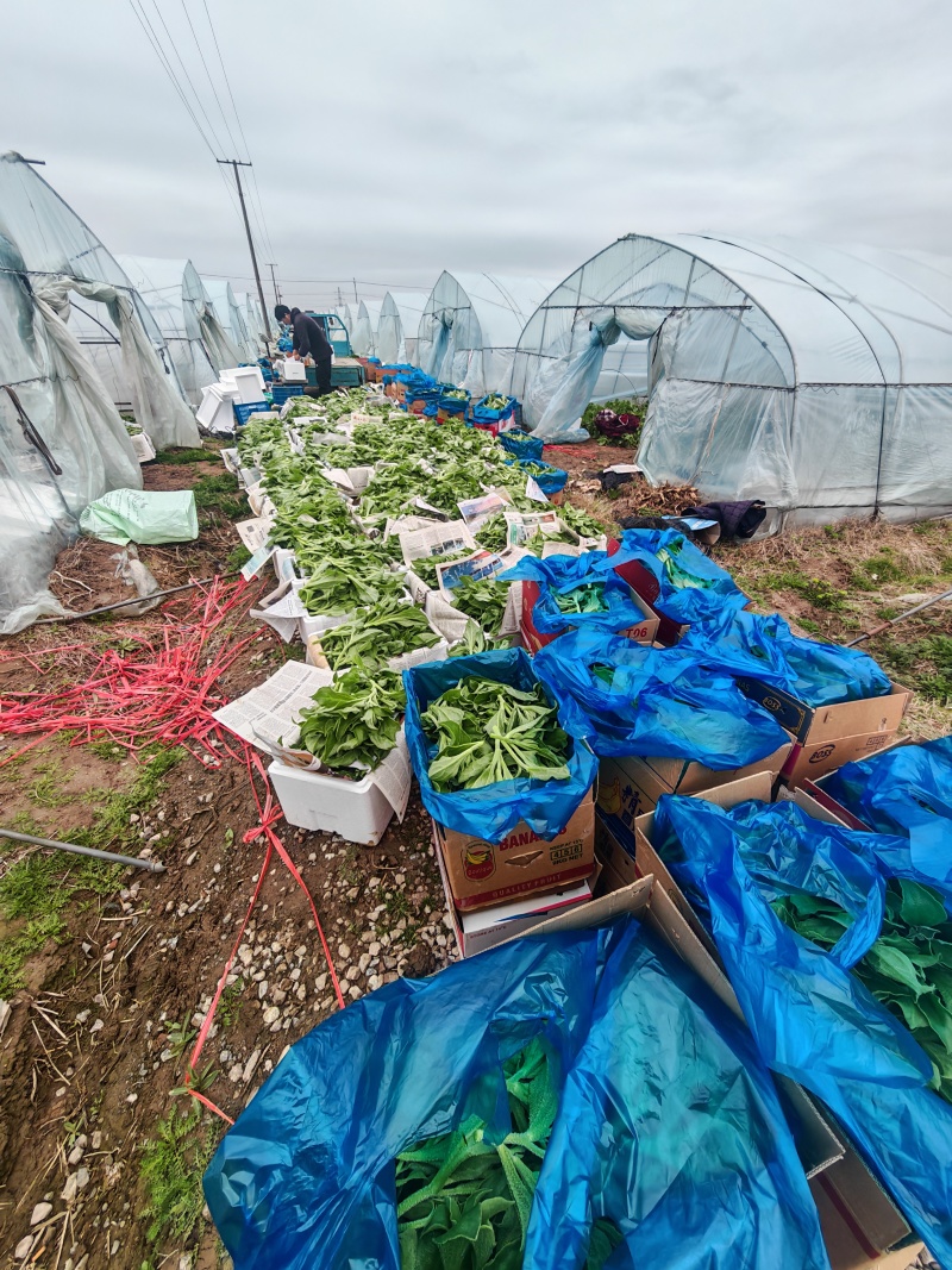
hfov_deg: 94.5
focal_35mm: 12
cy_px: 635
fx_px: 440
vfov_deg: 110.5
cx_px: 476
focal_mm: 1.82
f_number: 2
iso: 50
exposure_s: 1/810
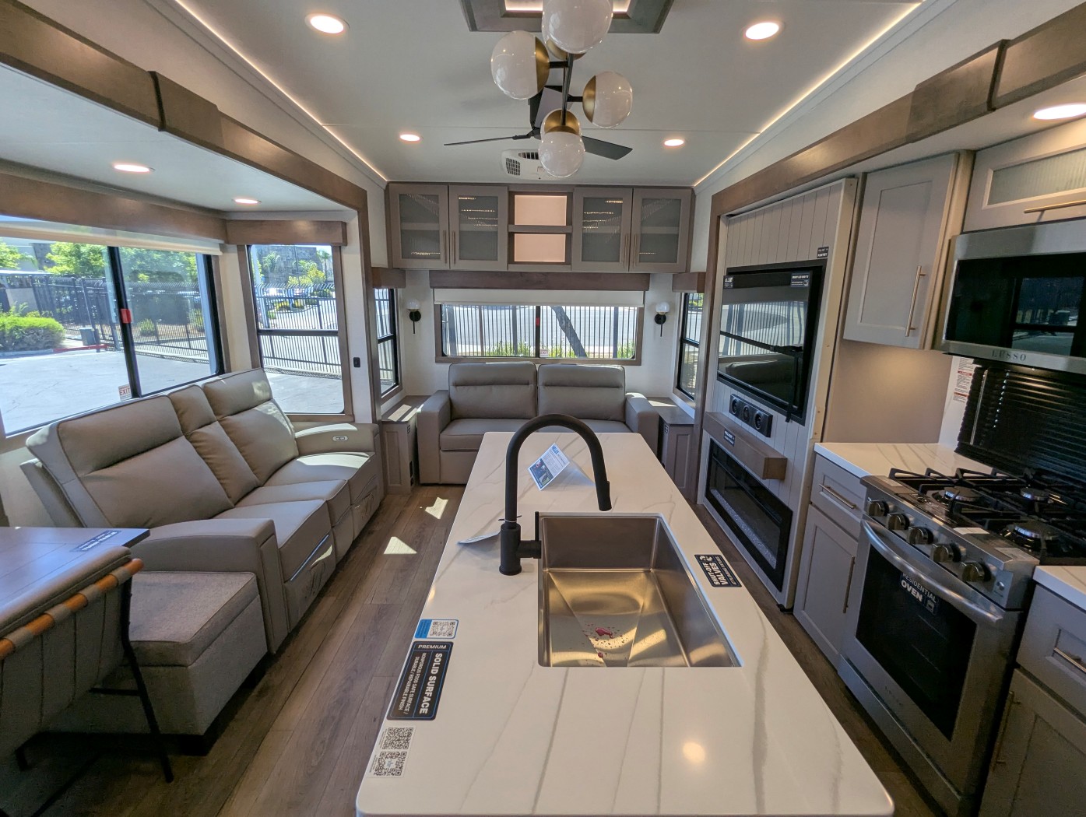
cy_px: 408
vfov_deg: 78.2
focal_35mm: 16
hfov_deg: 94.4
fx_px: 503
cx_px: 543
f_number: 2.2
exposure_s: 1/175
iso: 56
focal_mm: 2.35
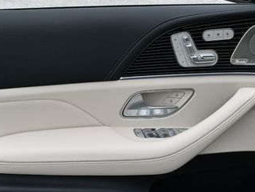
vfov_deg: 21.5
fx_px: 501
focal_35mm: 68
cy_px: 141
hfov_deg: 28.5
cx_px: 141
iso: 100
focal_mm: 18
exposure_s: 1/250
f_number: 8
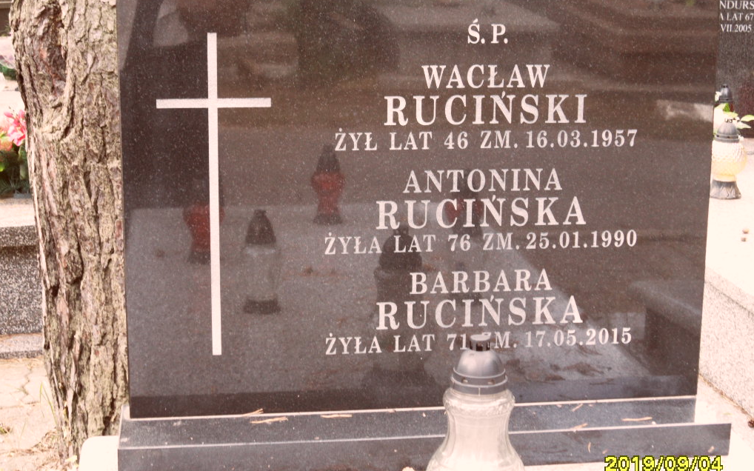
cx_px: 377
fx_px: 1315
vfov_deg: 20.3
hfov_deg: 32.0
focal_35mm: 64
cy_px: 234
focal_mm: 10.3
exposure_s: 1/45
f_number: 4
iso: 120
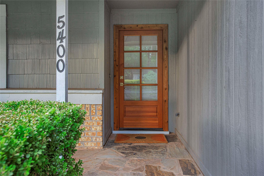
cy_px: 88
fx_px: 220
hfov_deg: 61.9
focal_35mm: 30
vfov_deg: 43.6
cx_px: 132
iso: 720
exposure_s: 1/30
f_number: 7.1
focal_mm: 30
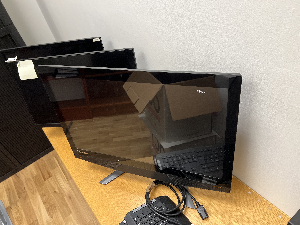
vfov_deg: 53.1
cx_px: 150
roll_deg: +14.5
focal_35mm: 26
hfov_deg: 67.3
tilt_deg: -40.8
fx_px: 225
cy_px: 112
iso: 125
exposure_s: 1/100
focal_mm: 5.7
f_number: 1.5
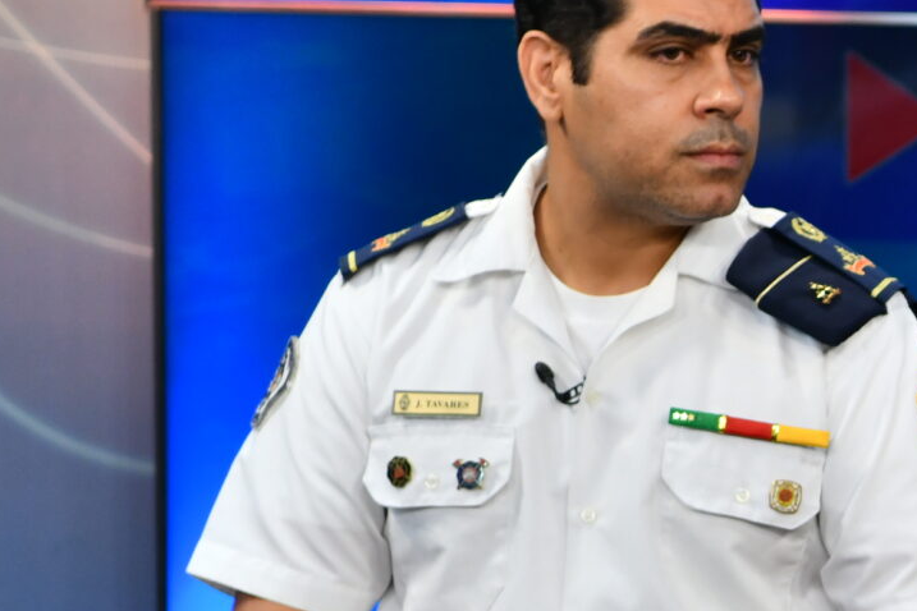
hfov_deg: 8.0
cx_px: 1569
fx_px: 6368
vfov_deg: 5.5
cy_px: 609
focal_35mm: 250
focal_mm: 70
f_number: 3.5
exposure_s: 1/160
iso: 640
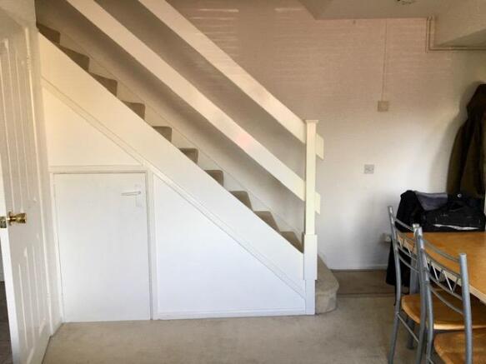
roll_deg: +0.7
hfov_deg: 61.7
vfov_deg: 48.2
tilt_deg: -9.8
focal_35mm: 29
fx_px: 407
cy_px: 182
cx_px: 243
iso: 64
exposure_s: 1/33
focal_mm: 4.15
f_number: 2.2
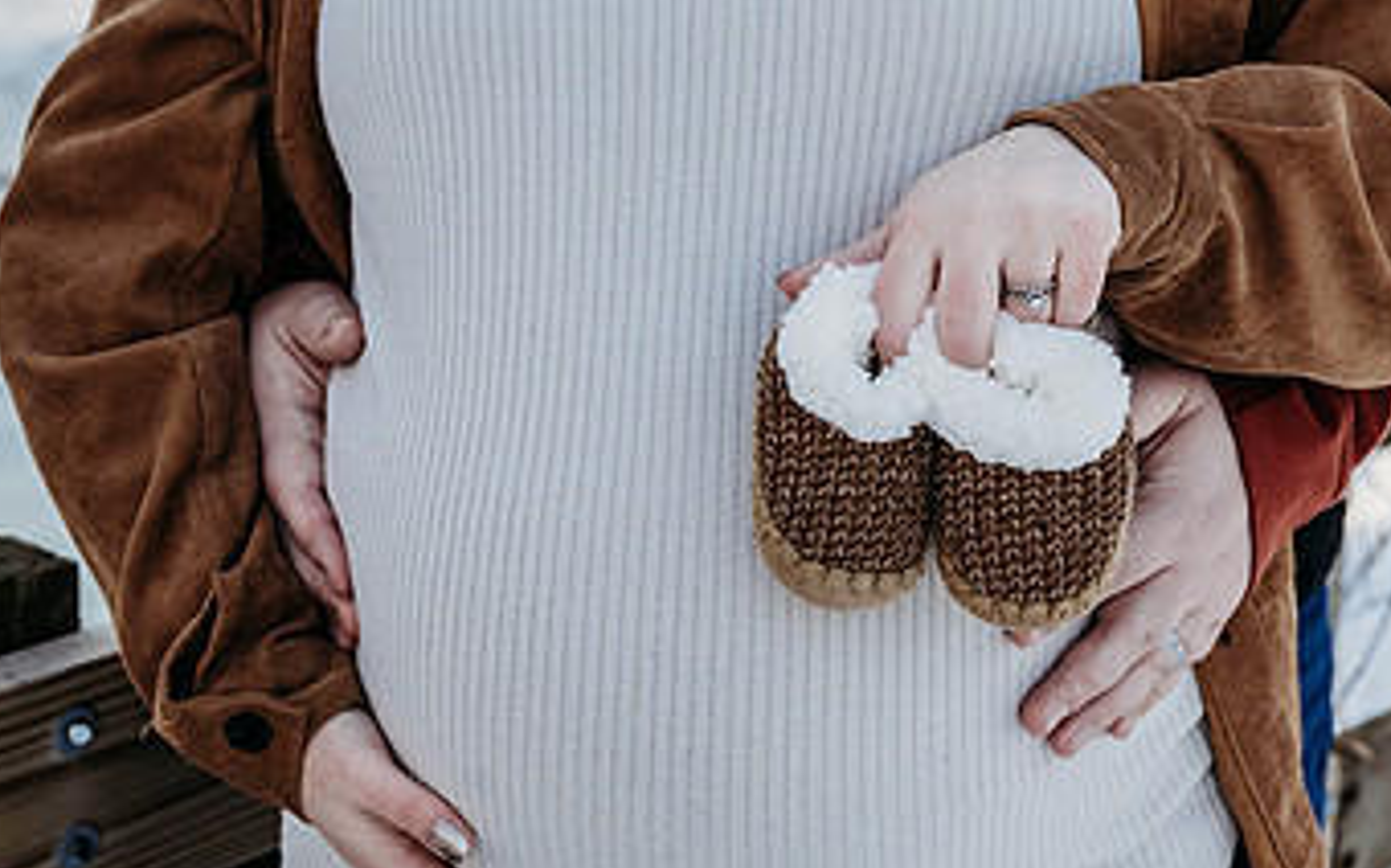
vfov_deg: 16.3
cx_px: 957
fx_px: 3031
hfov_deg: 25.7
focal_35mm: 80
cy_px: 526
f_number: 5.6
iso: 320
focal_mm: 46
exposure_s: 1/500
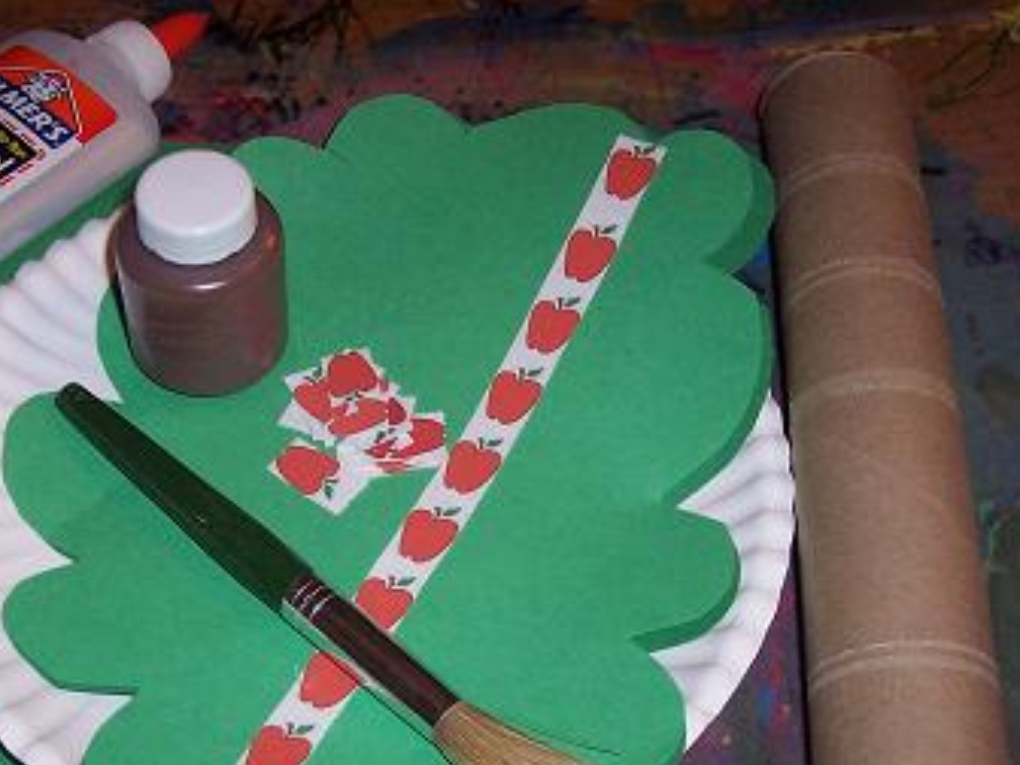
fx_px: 1650
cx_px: 401
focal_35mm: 56
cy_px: 551
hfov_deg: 34.2
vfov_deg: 25.9
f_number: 2.8
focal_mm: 5.6
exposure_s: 1/60
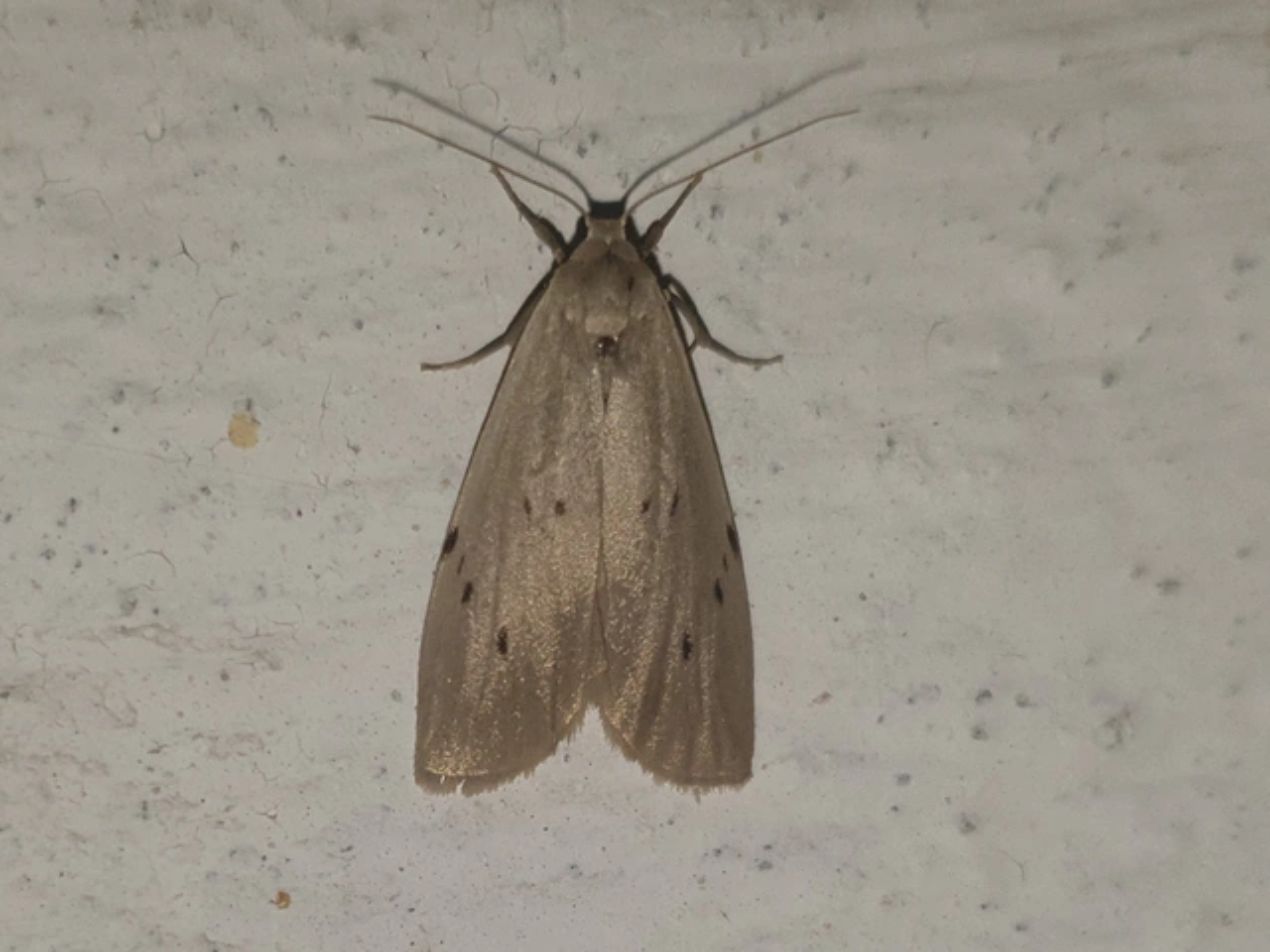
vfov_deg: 53.1
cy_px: 476
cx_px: 635
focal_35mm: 26
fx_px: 954
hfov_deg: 67.3
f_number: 1.5
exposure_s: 1/5405
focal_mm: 4.3
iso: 50
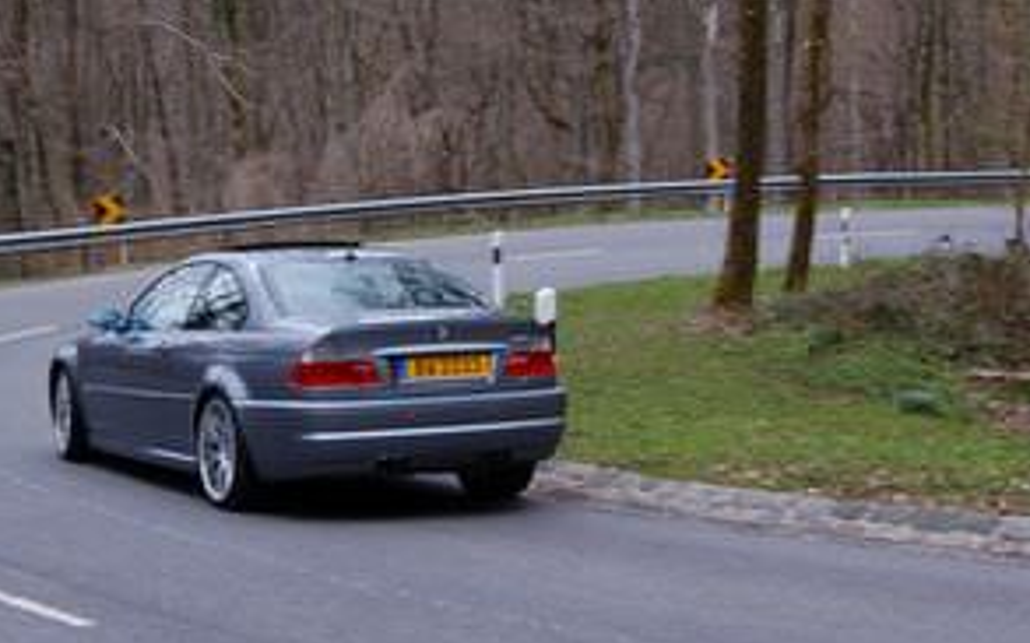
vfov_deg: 17.3
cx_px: 415
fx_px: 2105
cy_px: 184
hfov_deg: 27.4
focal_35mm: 75
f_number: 5.6
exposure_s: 1/125
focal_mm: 18
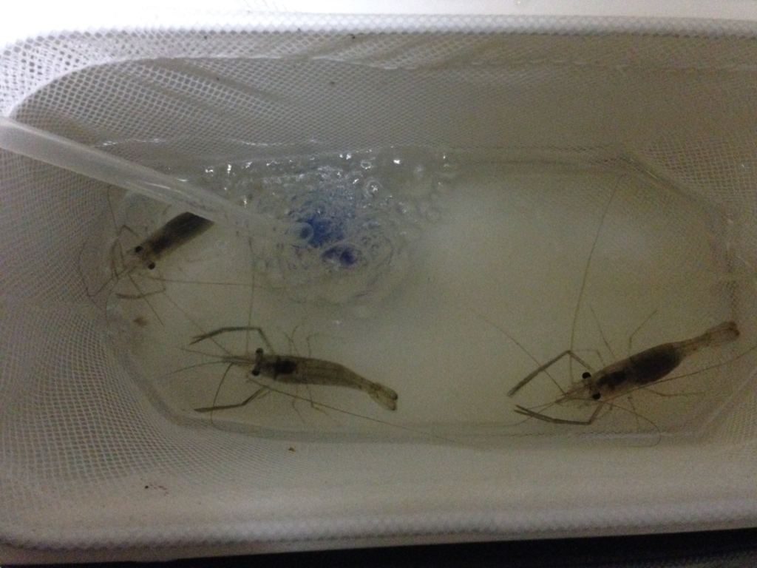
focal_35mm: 33
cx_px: 378
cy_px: 284
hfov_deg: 55.4
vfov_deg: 42.9
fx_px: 722
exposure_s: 1/15
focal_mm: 4.12
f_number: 2.4
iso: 800
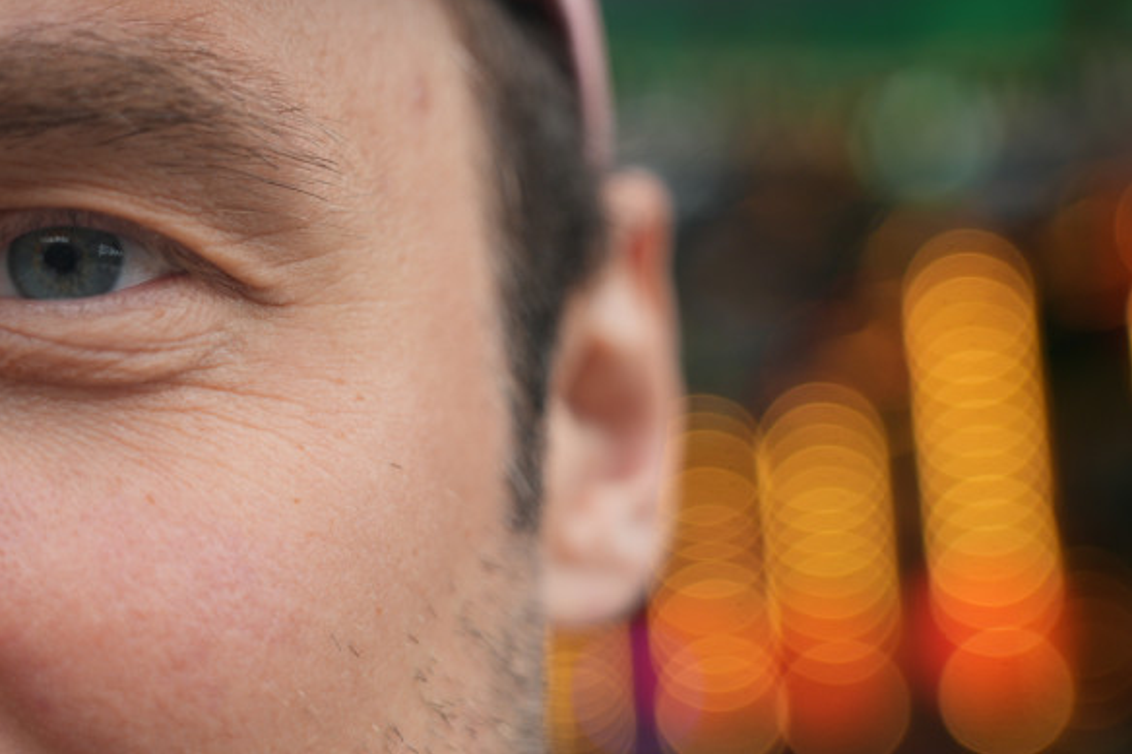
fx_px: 2860
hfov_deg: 22.4
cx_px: 456
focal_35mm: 91
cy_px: 231
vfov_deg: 15.0
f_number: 2.8
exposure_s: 1/200
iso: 250
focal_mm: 50
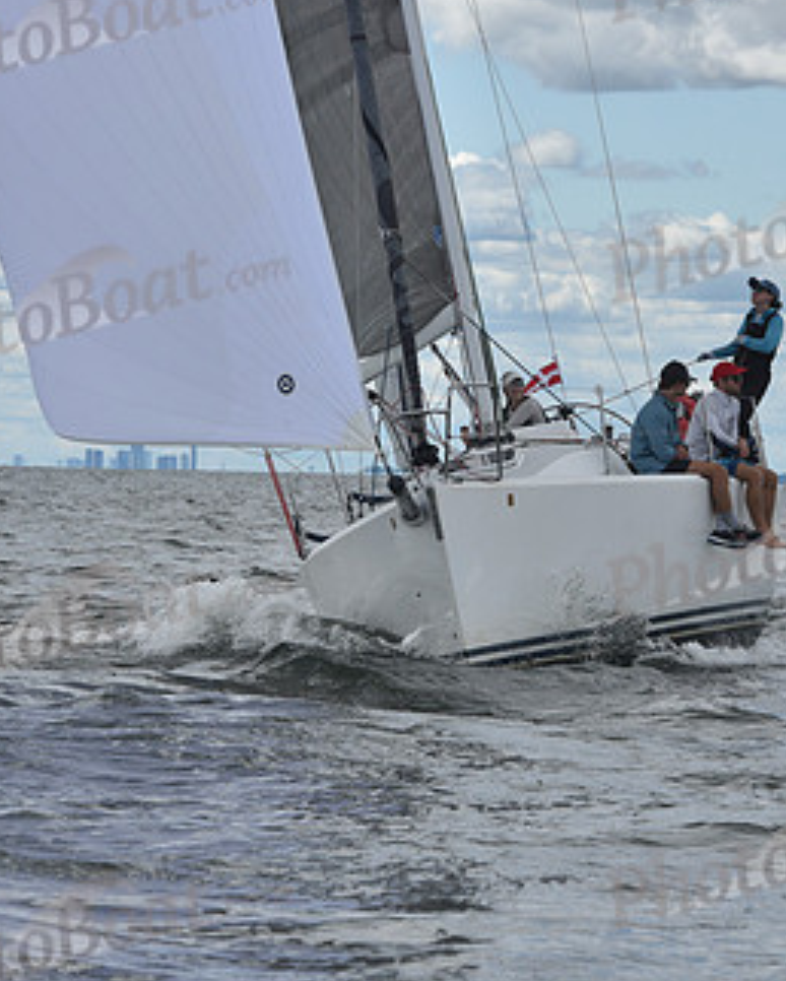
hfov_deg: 6.8
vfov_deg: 8.5
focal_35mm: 228
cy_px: 425
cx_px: 451
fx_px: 6624
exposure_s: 1/800
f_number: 11
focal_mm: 135
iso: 250
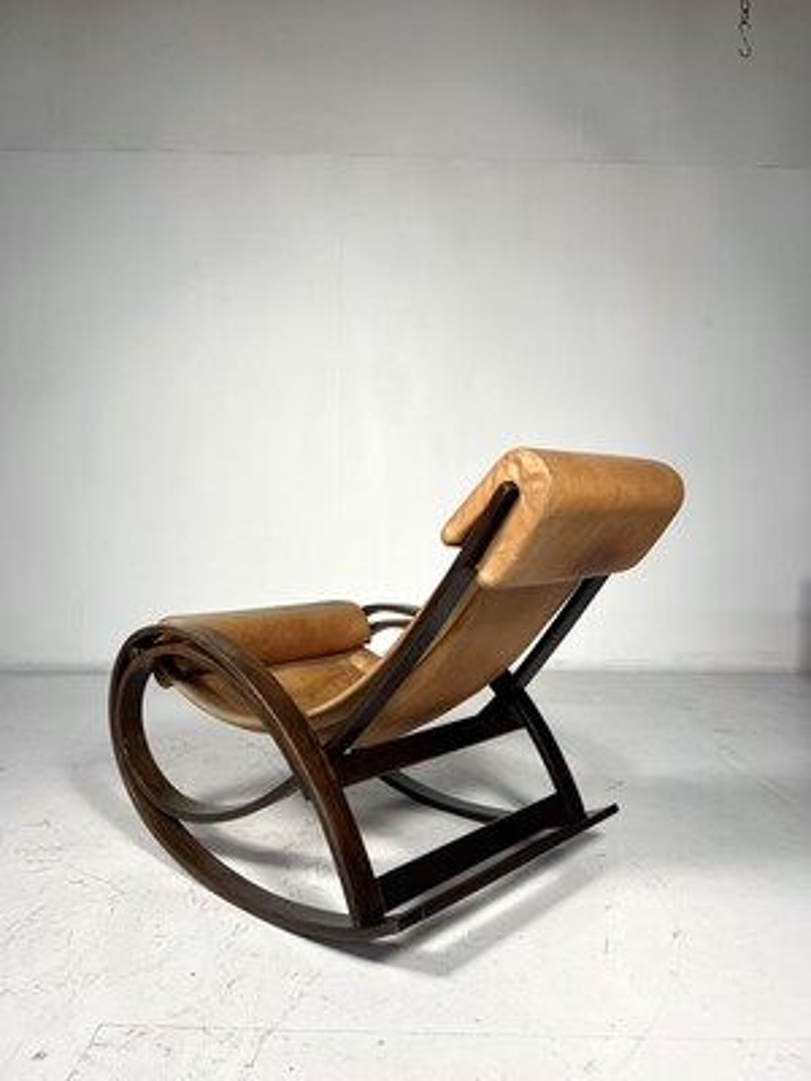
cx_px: 406
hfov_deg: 53.1
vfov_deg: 67.3
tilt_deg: -1.7
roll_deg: -0.3
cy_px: 540
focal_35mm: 26
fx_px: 812
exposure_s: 1/121
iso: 64
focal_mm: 5.7
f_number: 1.5
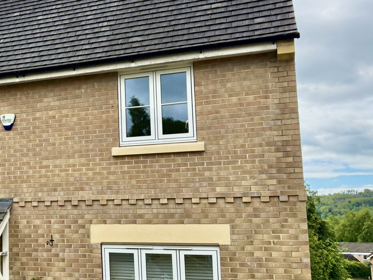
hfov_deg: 33.1
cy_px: 149
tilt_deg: +6.6
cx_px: -1
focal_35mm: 53
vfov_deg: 27.5
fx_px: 571
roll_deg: +0.4
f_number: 1.78
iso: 100
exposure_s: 1/5319
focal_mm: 6.76
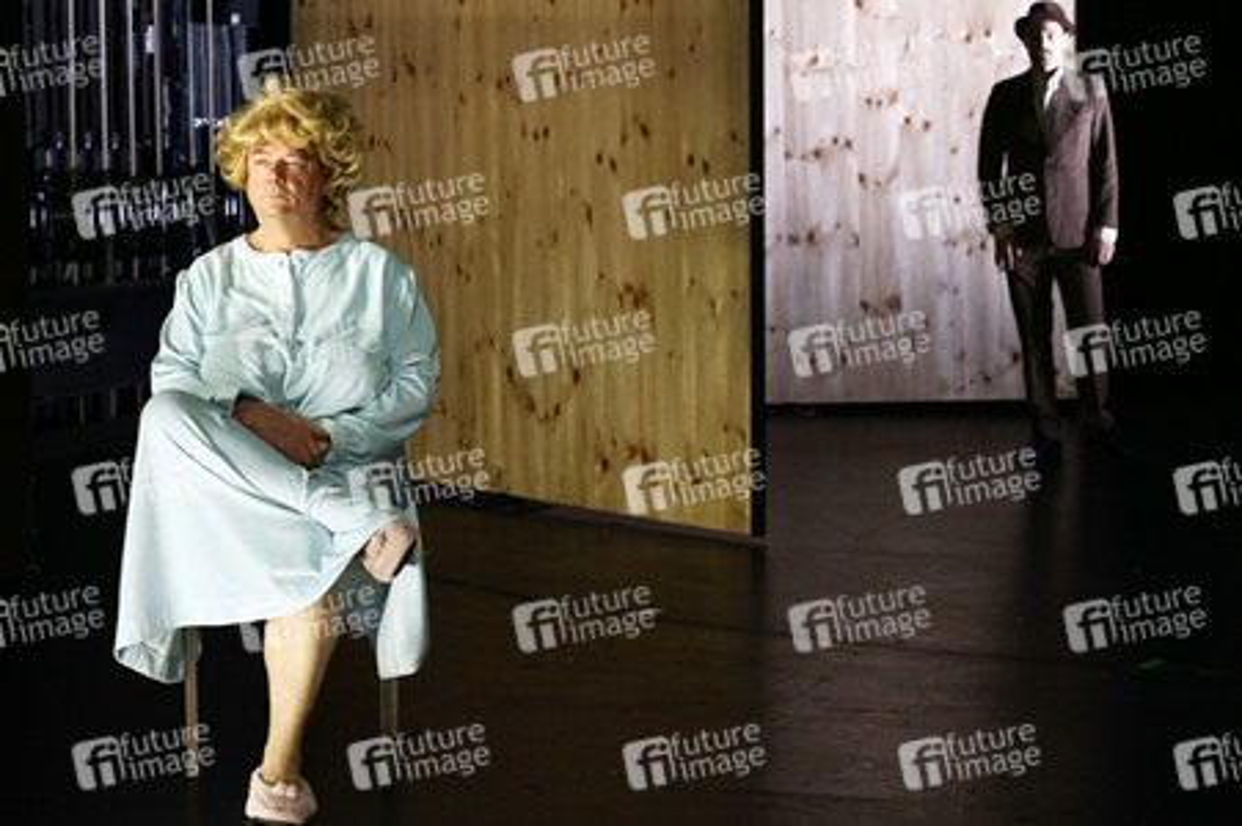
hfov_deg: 23.9
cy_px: 413
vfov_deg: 16.0
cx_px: 621
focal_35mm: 85
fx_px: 2930
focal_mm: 85
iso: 3200
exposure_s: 1/100
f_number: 7.1
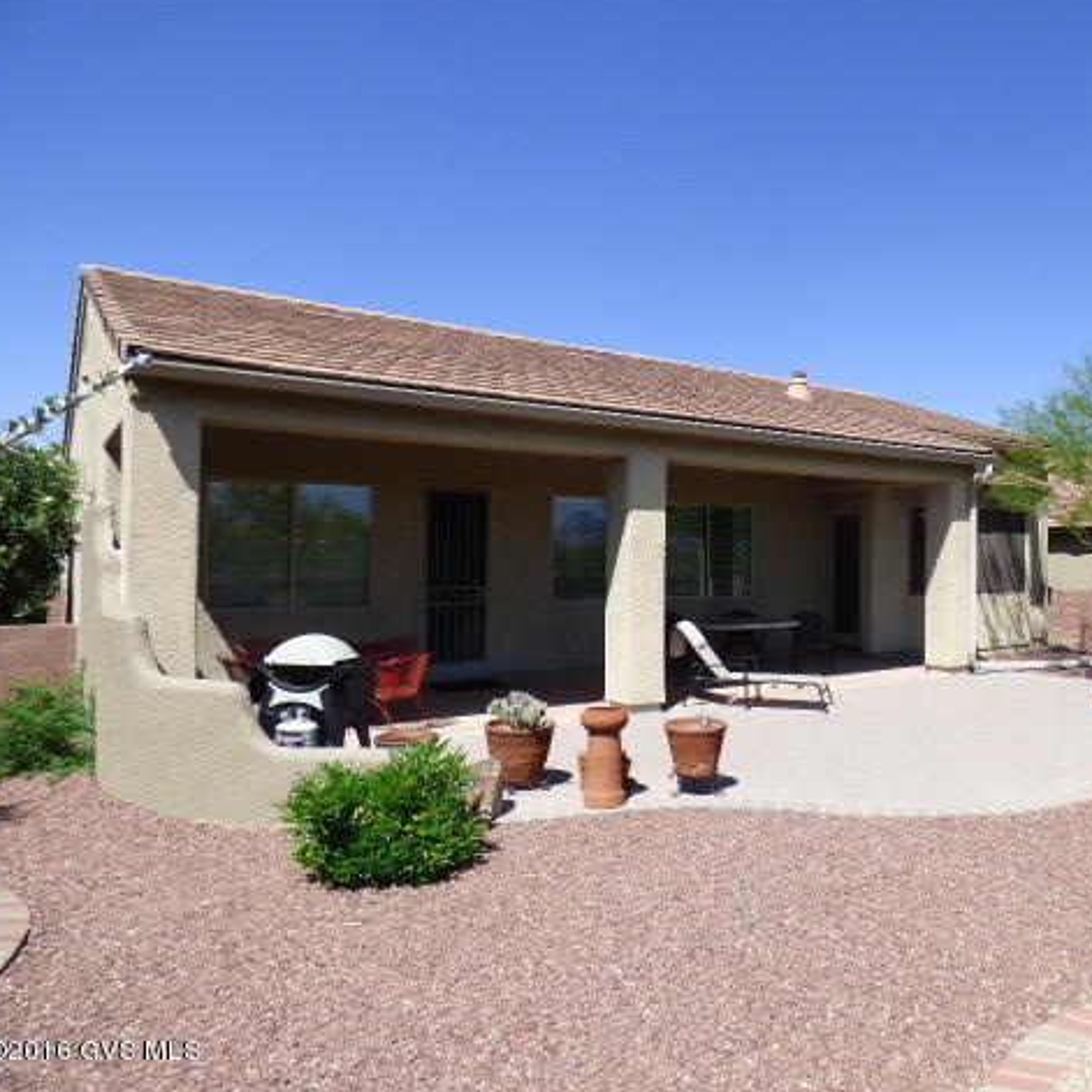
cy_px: 540
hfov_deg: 63.6
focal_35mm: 24
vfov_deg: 65.0
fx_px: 857
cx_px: 714
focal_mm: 3.58
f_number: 2.8
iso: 100
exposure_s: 1/1600
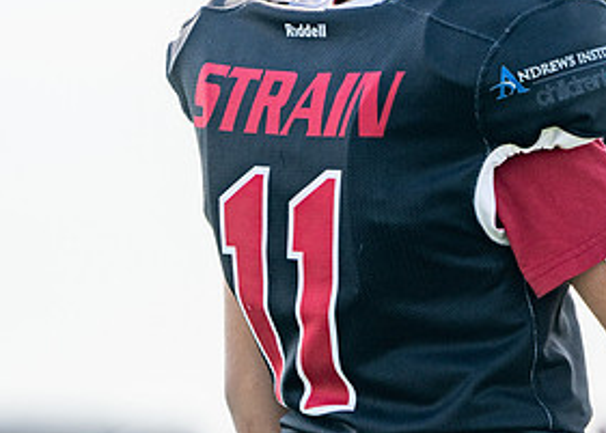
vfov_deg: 2.2
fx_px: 11055
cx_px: 429
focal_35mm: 642
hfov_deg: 3.1
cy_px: 58
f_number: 5.6
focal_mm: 297
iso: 200
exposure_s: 1/1000
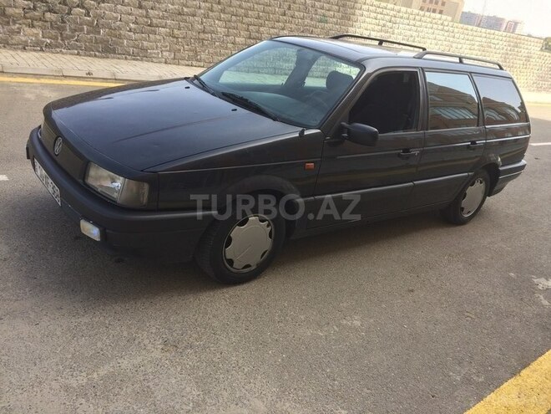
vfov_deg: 48.2
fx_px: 462
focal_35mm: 29
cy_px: 207
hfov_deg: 61.7
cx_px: 276
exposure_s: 1/533
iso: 32
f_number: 2.2
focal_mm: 4.15
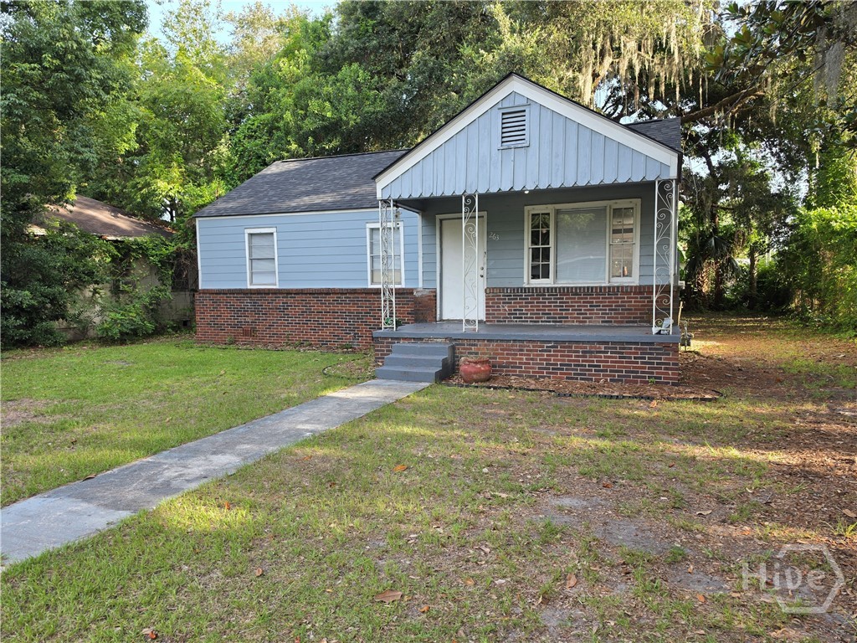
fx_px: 569
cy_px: 322
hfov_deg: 73.9
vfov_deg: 58.9
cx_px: 428
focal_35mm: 23
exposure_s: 1/180
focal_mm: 6.5
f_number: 1.4
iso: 20
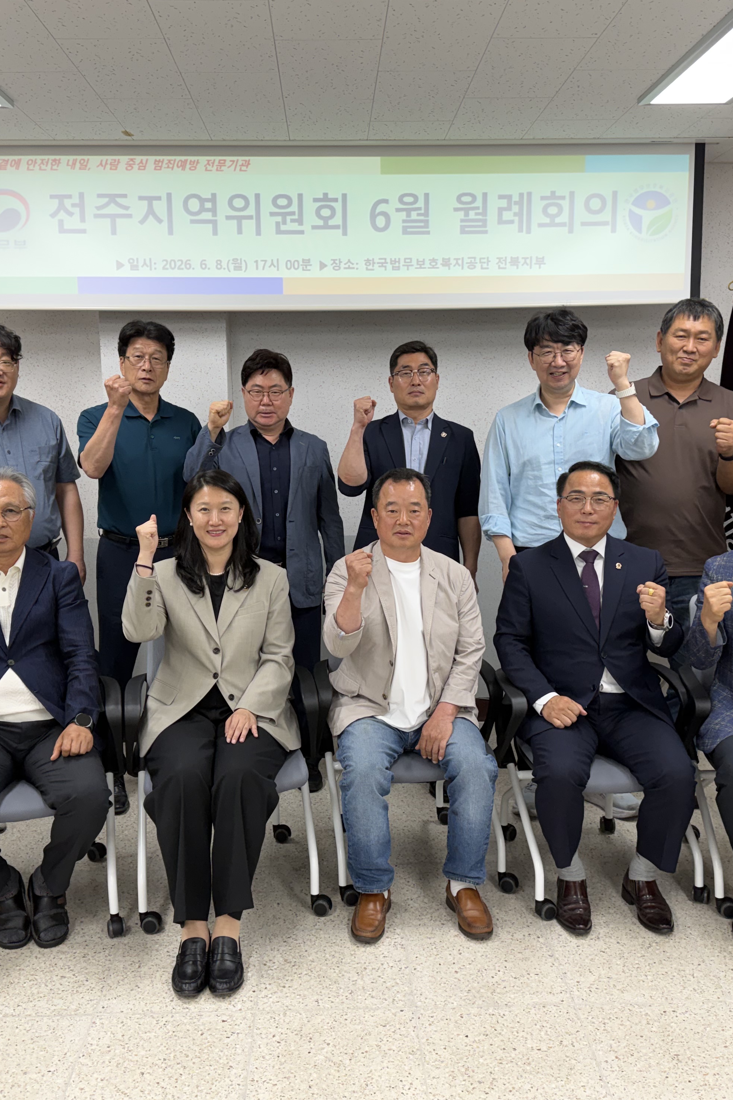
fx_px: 1038
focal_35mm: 34
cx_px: 351
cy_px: 540
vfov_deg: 55.8
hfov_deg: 38.9
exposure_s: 1/120
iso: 125
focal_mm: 6.76
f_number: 1.78
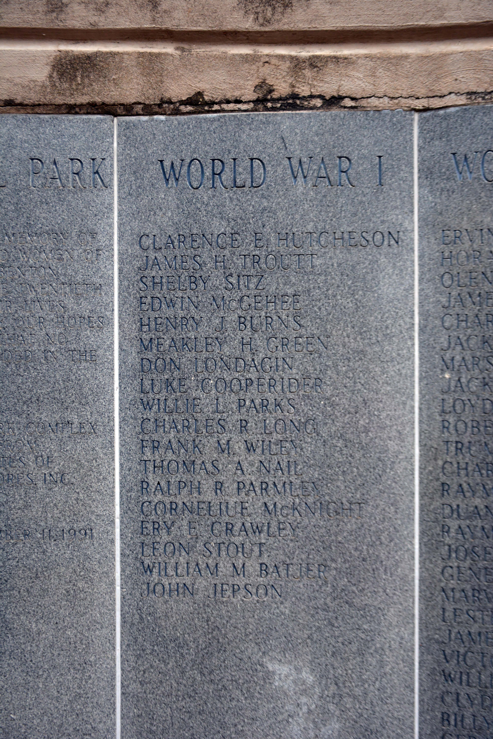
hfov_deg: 29.9
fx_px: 924
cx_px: 246
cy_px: 370
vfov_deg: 43.6
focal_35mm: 45
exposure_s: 1/80
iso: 400
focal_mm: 30
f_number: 4.5
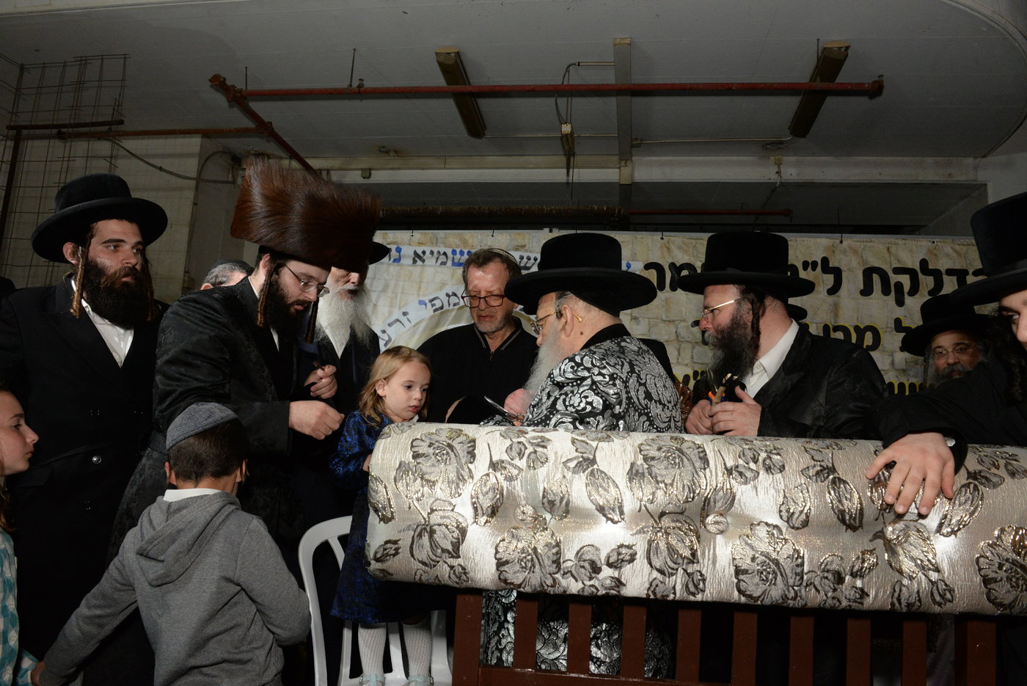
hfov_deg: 73.7
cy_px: 343
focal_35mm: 24
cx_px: 514
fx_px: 685
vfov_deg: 53.2
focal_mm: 24
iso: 2500
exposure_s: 1/200
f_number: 10
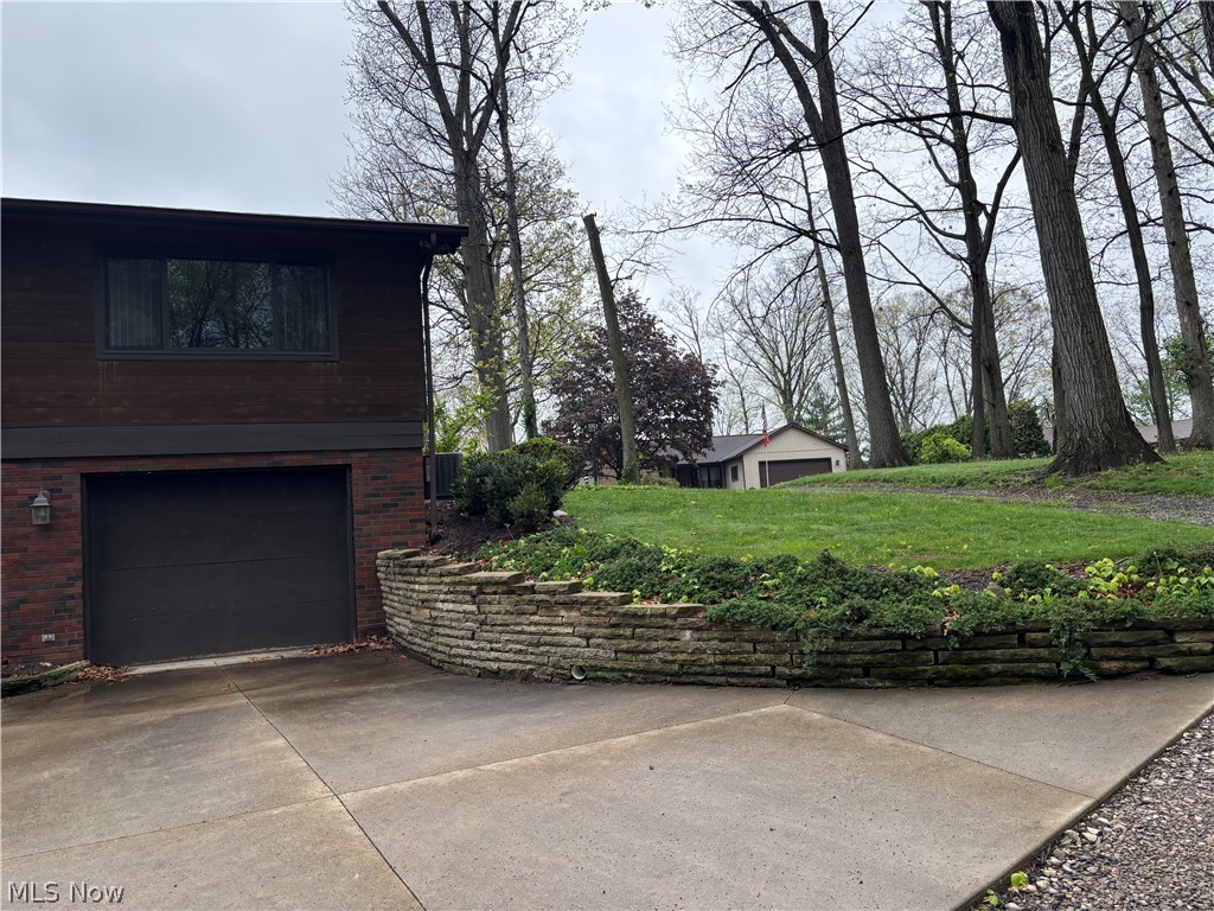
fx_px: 912
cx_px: 607
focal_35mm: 26
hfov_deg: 67.3
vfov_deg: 53.1
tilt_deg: +5.4
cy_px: 456
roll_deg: +3.5
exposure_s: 1/1007
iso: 50
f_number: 1.6
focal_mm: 5.96
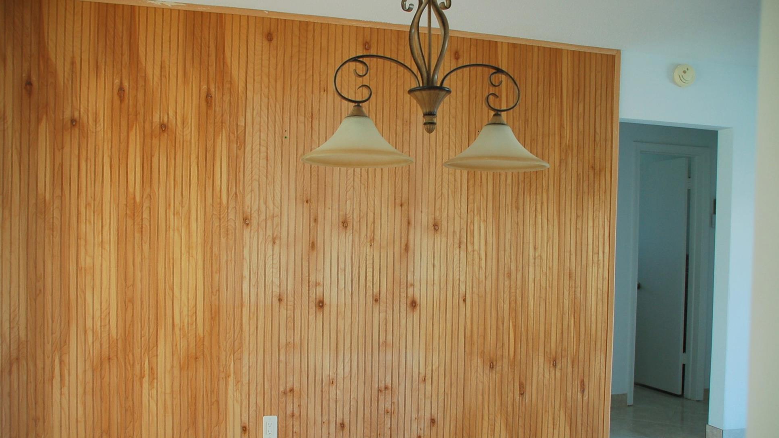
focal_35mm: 30
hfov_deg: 64.3
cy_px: 248
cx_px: 368
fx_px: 620
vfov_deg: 38.9
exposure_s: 1/80
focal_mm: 18
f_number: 4.5
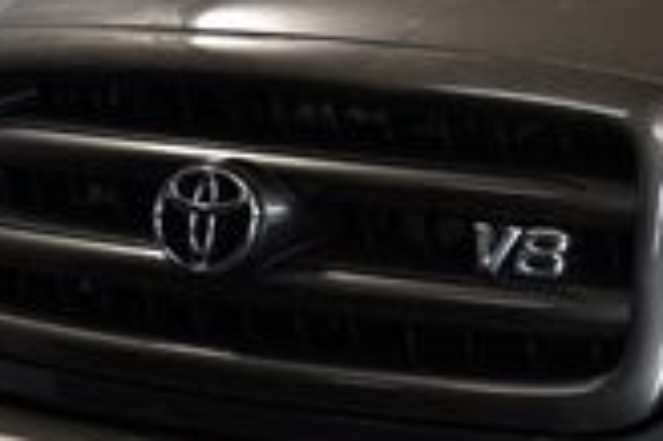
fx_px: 4820
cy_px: 255
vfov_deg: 5.2
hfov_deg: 7.7
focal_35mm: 262
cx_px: 942
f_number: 5
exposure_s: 1/160
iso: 800
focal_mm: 45
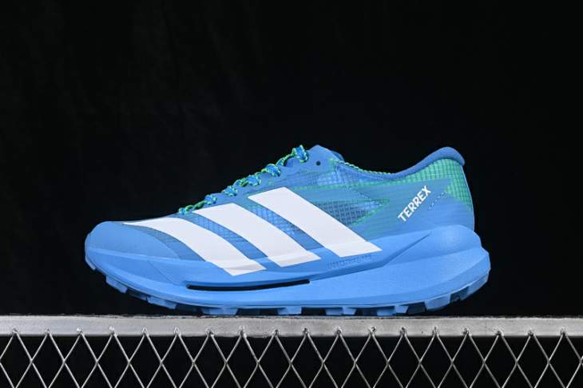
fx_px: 1214
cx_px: 292
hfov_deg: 27.0
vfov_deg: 18.2
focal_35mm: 75
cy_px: 194
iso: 160
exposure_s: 1/80
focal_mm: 50
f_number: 8
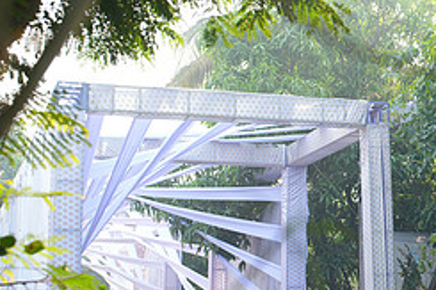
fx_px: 1005
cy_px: 175
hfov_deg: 22.7
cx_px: 513
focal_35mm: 83
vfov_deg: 16.4
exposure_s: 1/320
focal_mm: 35
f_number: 4.5
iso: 320
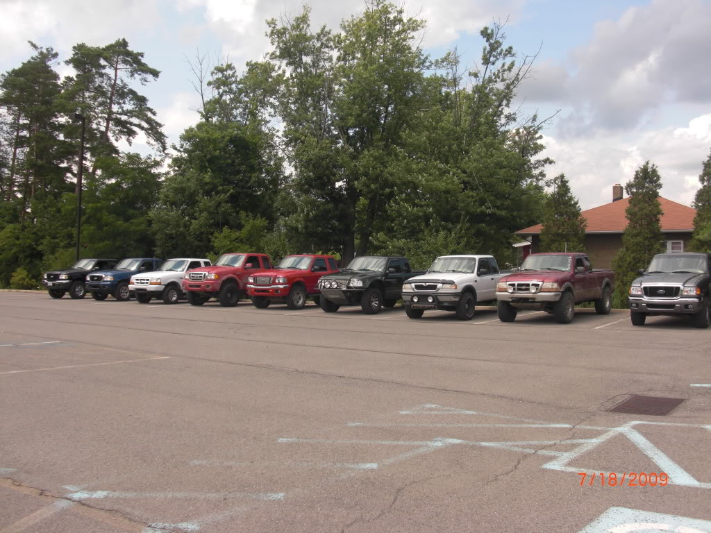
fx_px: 739
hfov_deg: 51.4
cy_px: 266
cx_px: 356
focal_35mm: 36
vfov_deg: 39.7
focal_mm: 6.3
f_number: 2.8
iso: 50
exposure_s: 1/640
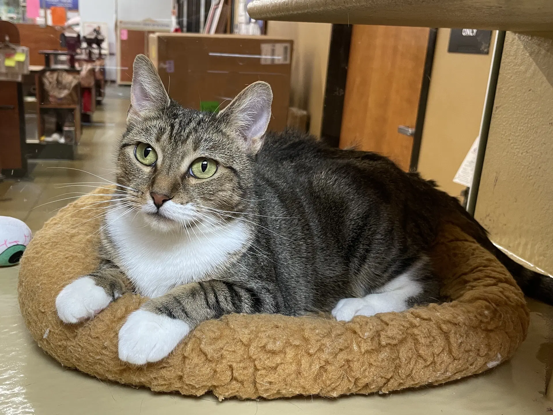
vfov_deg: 53.1
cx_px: 276
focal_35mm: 26
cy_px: 208
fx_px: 415
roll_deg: -3.1
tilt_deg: -15.8
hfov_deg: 67.3
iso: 160
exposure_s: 1/51
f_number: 1.6
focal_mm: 4.2
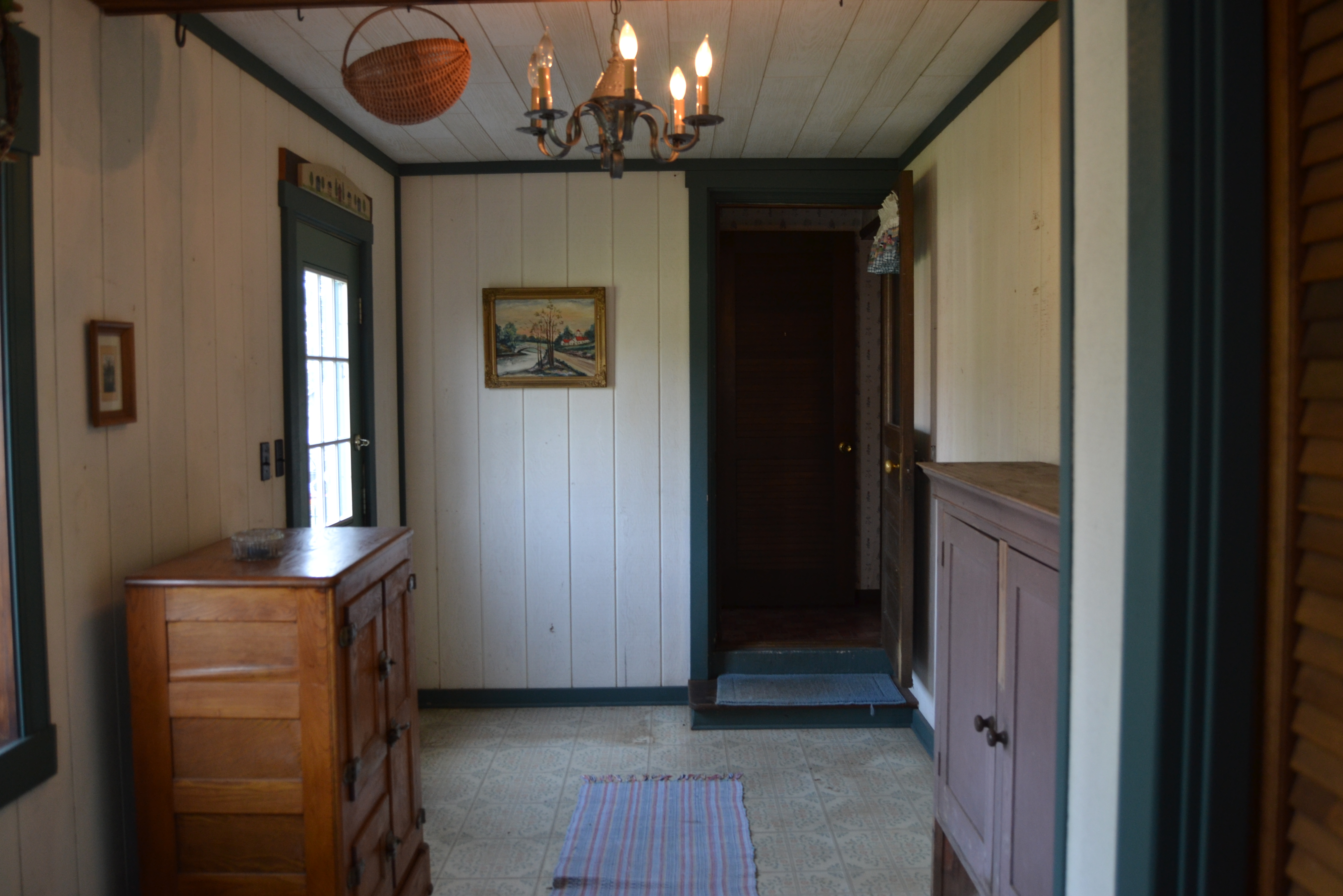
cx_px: 672
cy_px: 448
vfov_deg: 45.7
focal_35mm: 28
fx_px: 1063
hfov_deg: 64.6
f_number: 4
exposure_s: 1/60
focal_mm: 19
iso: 400
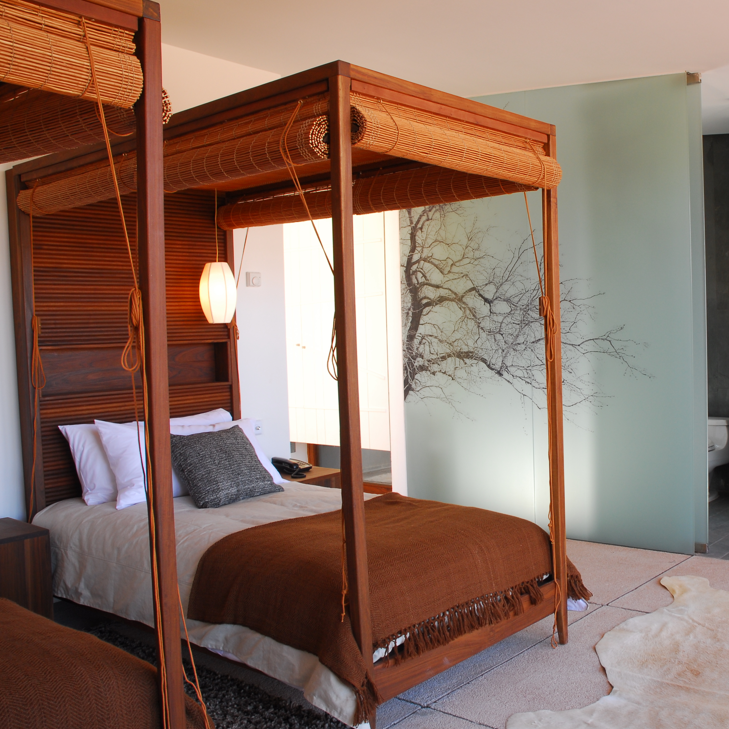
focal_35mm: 35
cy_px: 364
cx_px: 527
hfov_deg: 45.9
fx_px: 834
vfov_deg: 47.2
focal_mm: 18
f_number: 10
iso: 200
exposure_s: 1/8
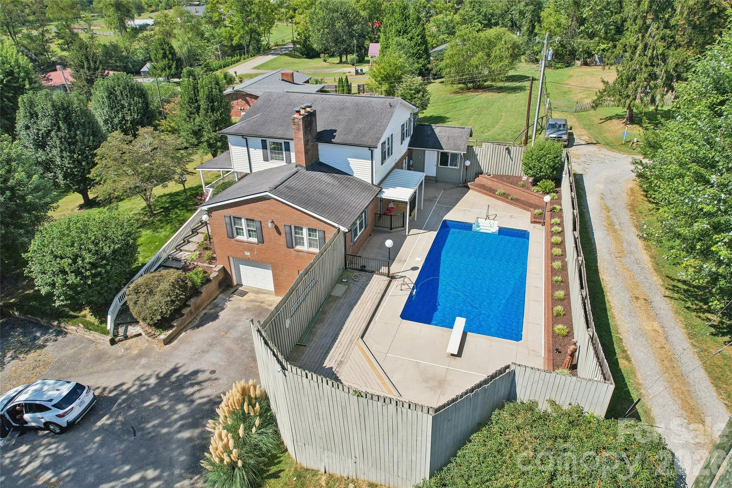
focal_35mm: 22
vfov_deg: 57.2
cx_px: 366
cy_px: 244
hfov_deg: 78.6
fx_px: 447
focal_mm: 8.4
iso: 100
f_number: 2.8
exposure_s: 1/180
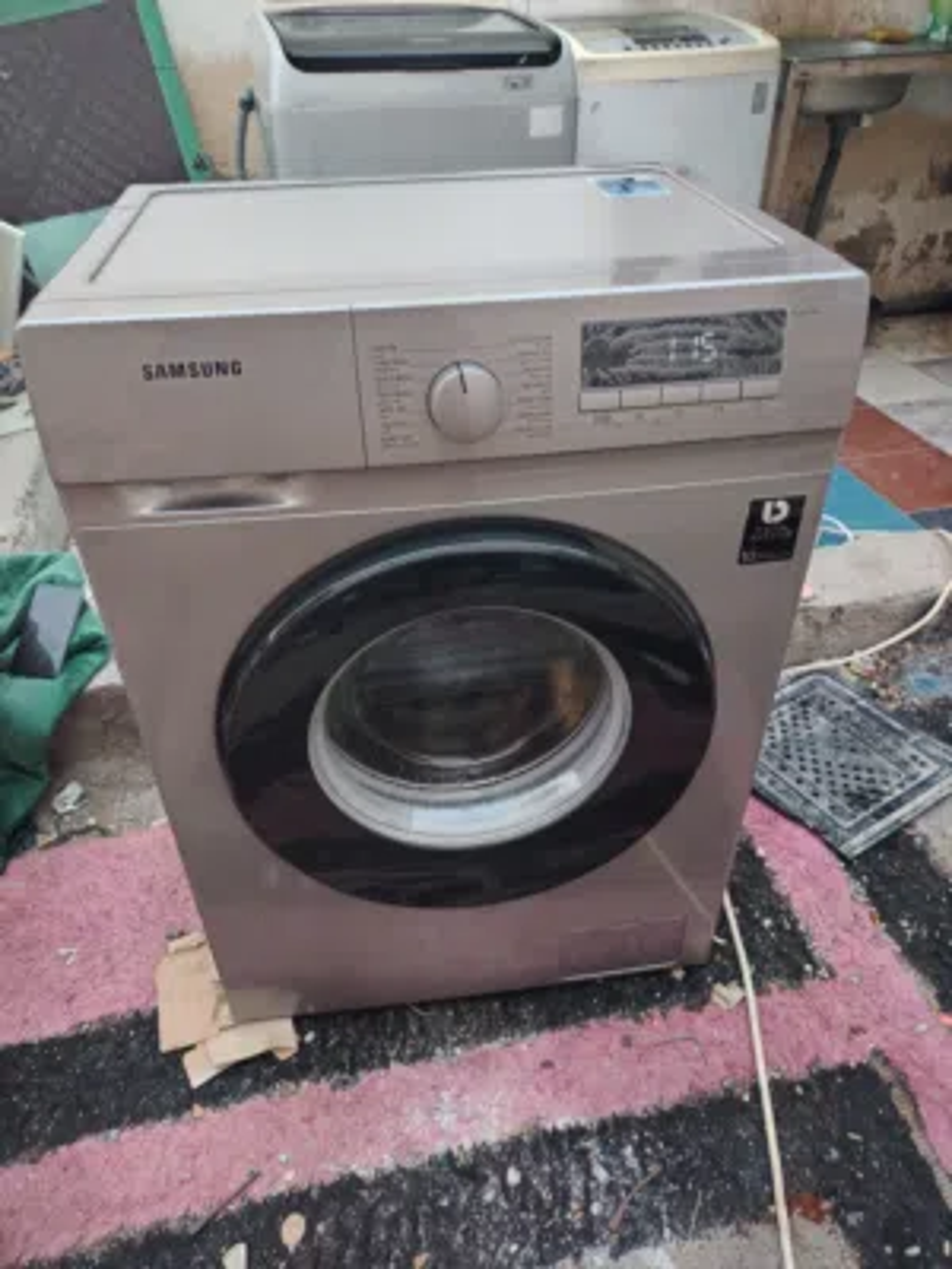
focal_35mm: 24
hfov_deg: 56.8
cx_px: 476
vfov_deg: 71.6
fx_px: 880
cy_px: 634
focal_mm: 5.25
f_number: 1.75
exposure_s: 1/25
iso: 1103
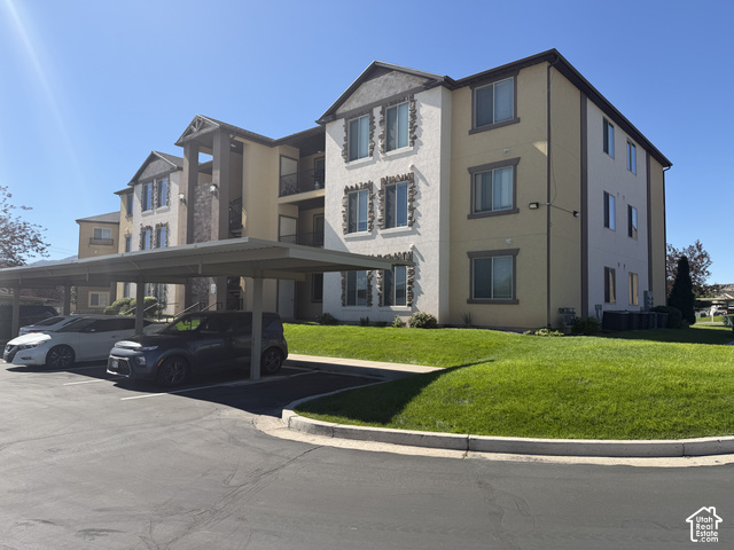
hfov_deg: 71.6
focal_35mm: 24
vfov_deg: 56.8
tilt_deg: +2.6
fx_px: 509
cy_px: 275
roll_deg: -0.6
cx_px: 367
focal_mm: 6.76
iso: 80
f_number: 1.78
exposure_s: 1/3425
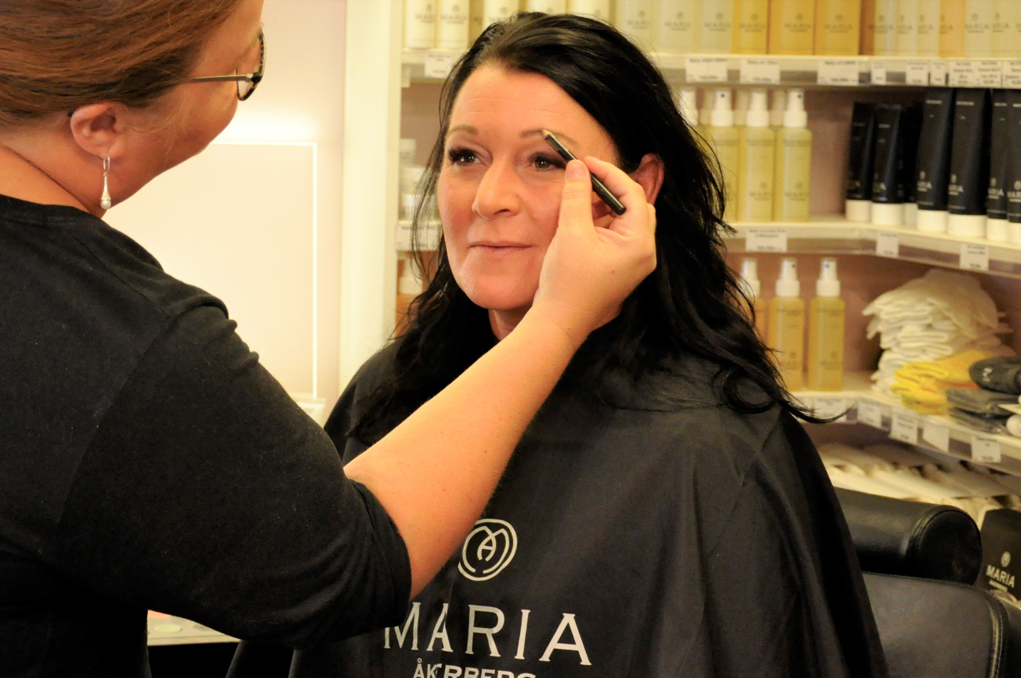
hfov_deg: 35.1
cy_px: 339
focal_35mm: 57
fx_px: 1615
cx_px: 510
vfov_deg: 23.7
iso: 2000
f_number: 4.5
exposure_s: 1/125
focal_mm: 38
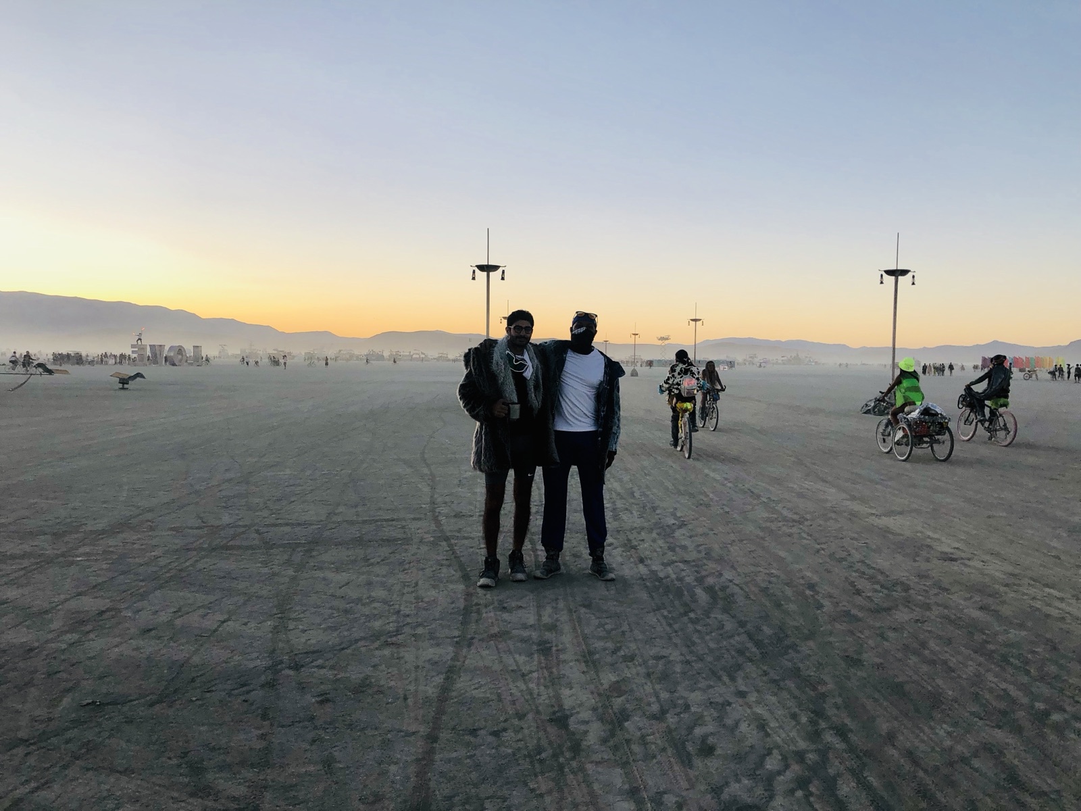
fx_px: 874
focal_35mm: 28
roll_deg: -0.6
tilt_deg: -0.6
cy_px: 406
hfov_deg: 63.4
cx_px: 540
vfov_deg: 49.7
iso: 20
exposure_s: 1/428
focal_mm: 4
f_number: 1.8
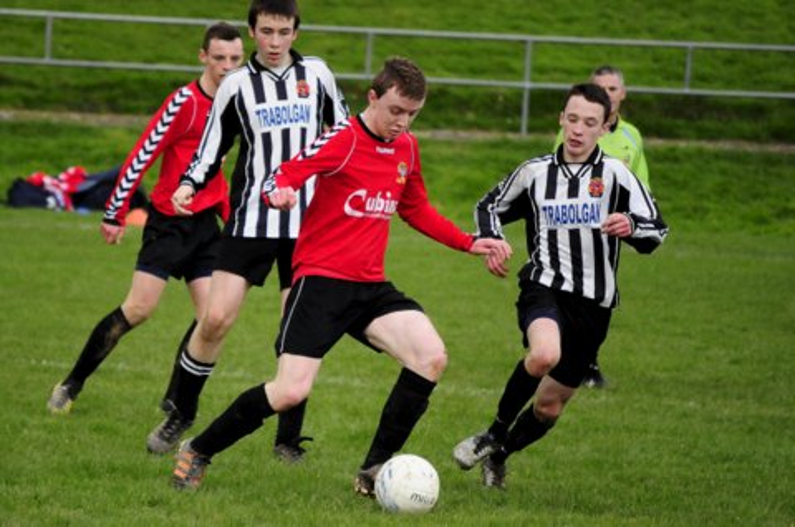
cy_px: 264
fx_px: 6612
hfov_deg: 6.9
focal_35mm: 300
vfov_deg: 4.6
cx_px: 398
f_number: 5.6
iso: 1600
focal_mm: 200
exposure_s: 1/1000
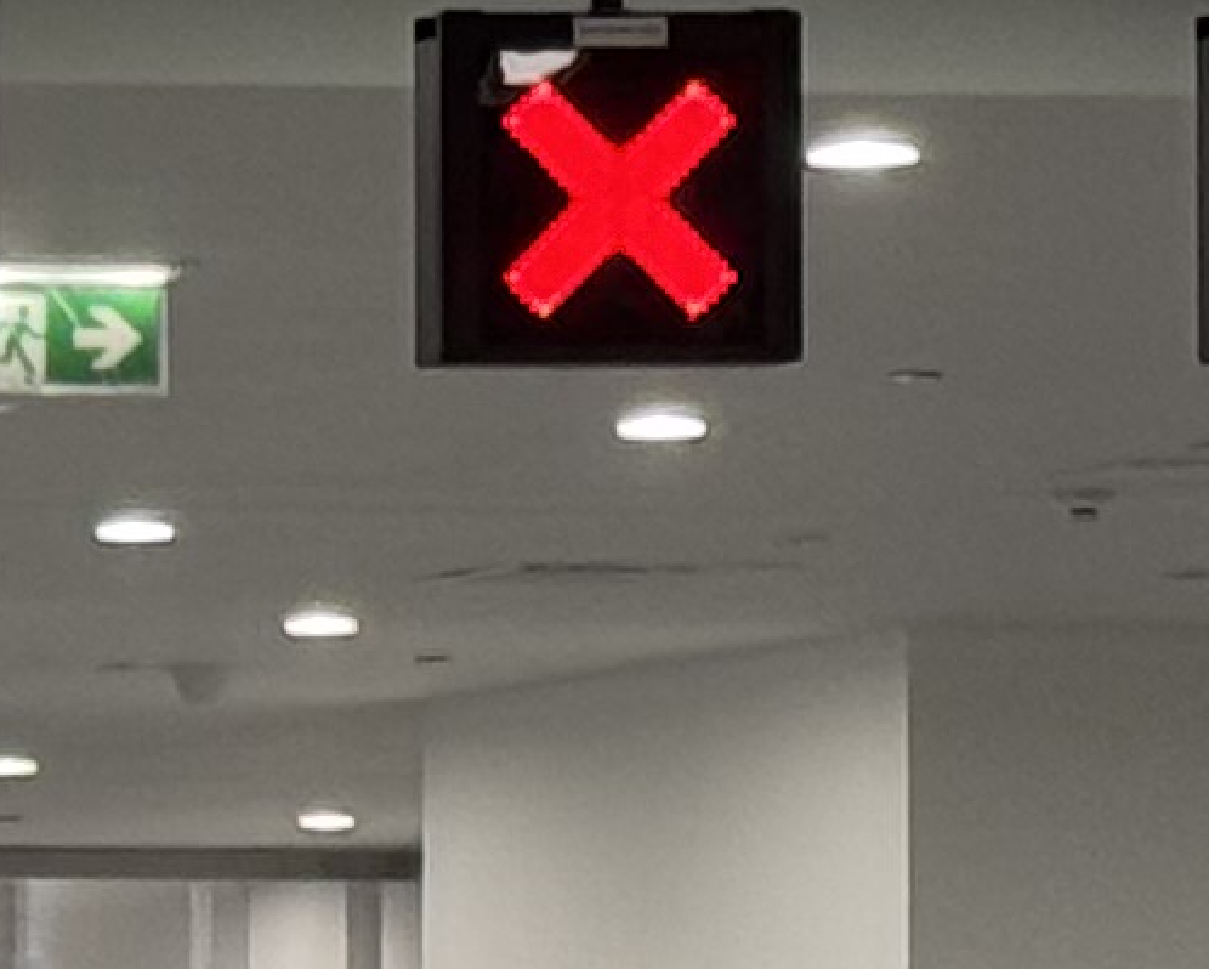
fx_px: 13569
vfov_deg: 4.1
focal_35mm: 379
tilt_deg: +1.2
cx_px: -2229
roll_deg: +0.6
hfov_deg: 4.9
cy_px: 1591
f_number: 1.78
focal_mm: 6.76
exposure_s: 1/60
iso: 80
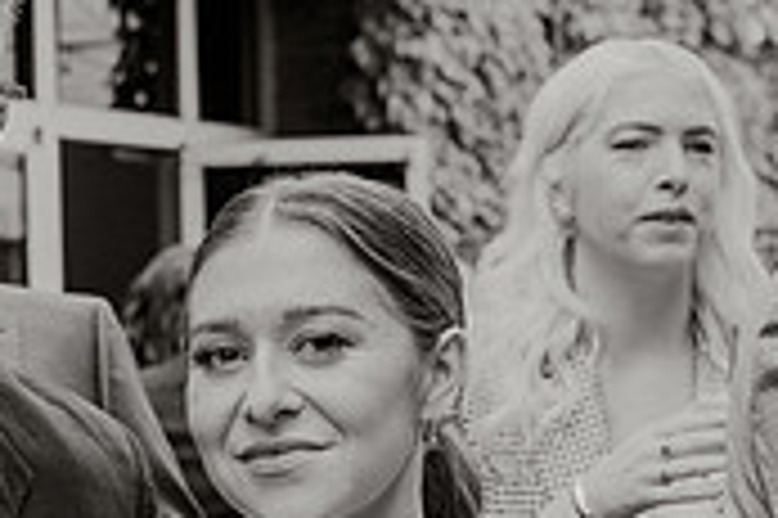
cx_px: 67
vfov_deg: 12.1
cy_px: 465
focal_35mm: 112
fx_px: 2418
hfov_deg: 18.0
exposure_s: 1/200
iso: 200
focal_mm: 33
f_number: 3.5
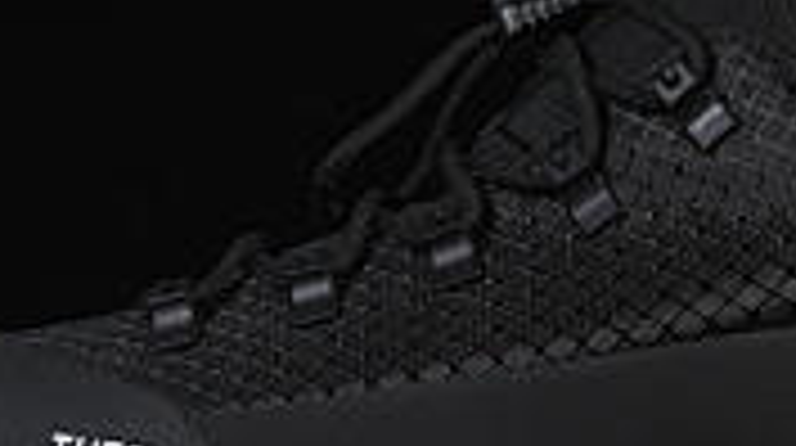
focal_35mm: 222
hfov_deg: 9.7
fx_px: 4679
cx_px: 589
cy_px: 196
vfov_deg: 5.4
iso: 160
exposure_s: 1/50
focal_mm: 50
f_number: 6.3
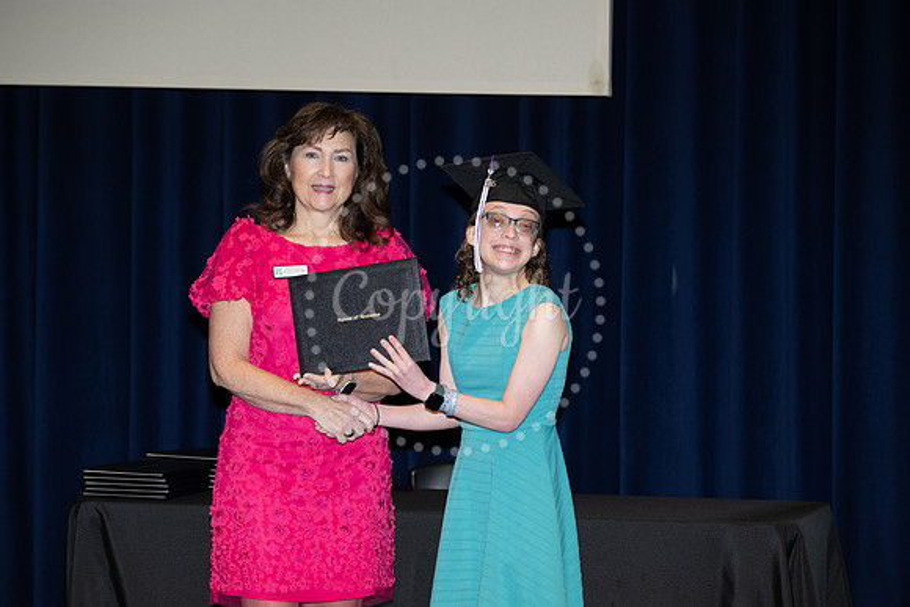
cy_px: 304
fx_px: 2781
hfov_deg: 18.6
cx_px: 455
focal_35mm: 110
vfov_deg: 12.5
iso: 640
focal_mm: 110
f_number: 5.6
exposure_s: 1/80
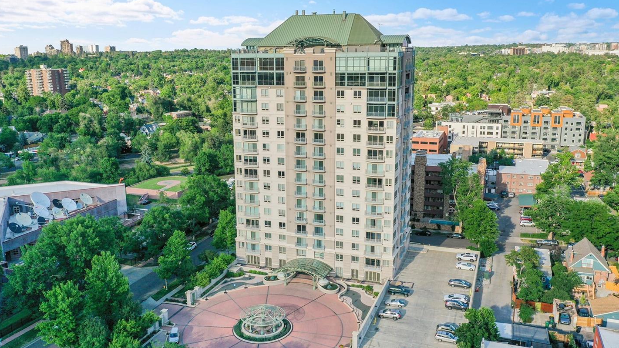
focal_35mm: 33
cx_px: 294
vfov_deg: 35.6
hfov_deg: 59.5
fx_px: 542
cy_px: 179
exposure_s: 1/500
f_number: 5.6
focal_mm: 10.26
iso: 100
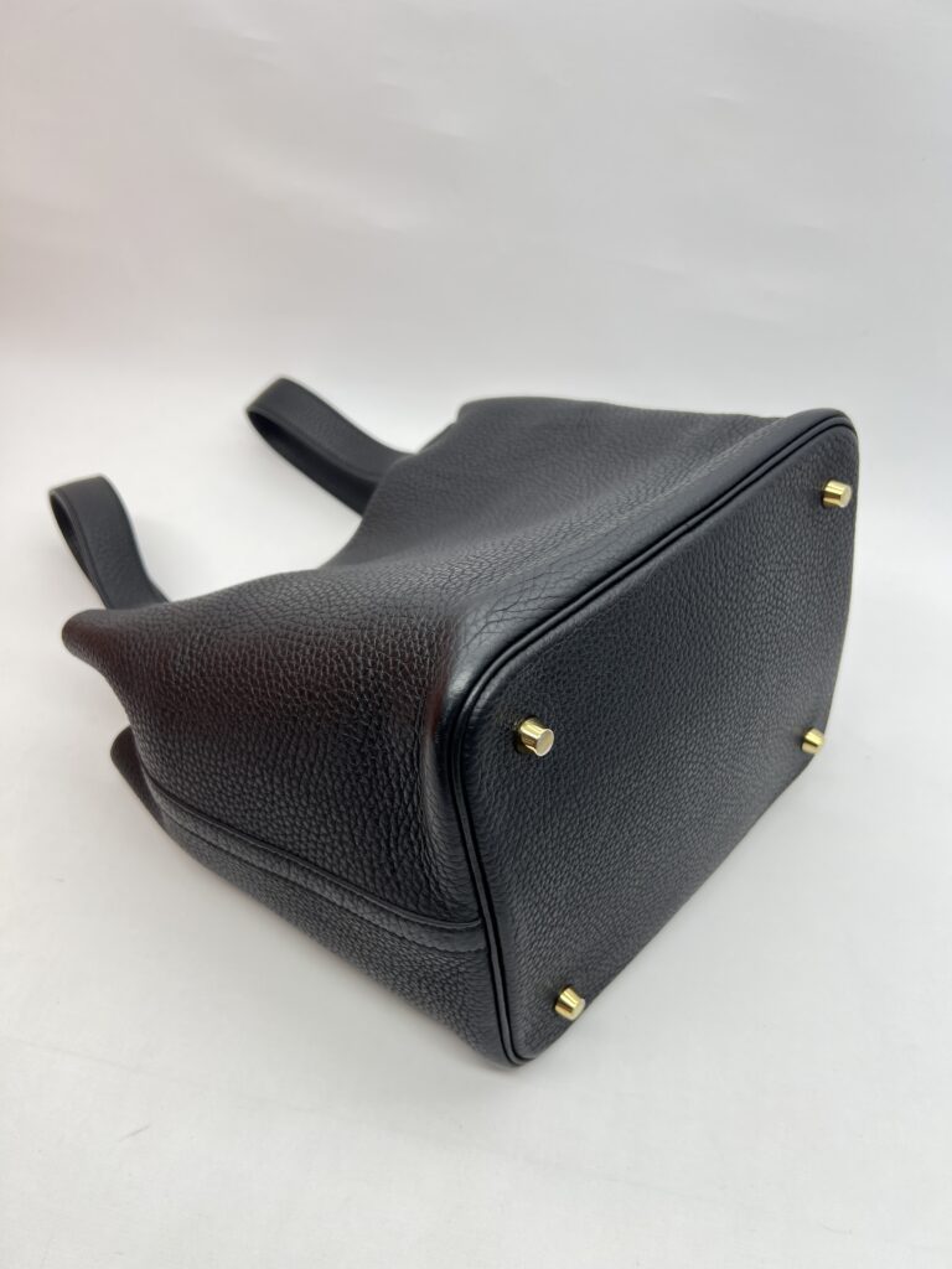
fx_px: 953
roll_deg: -7.7
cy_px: 634
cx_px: 476
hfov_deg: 53.1
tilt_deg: -41.7
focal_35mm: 26
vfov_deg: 67.3
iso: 32
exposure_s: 1/134
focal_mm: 5.7
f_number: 1.5
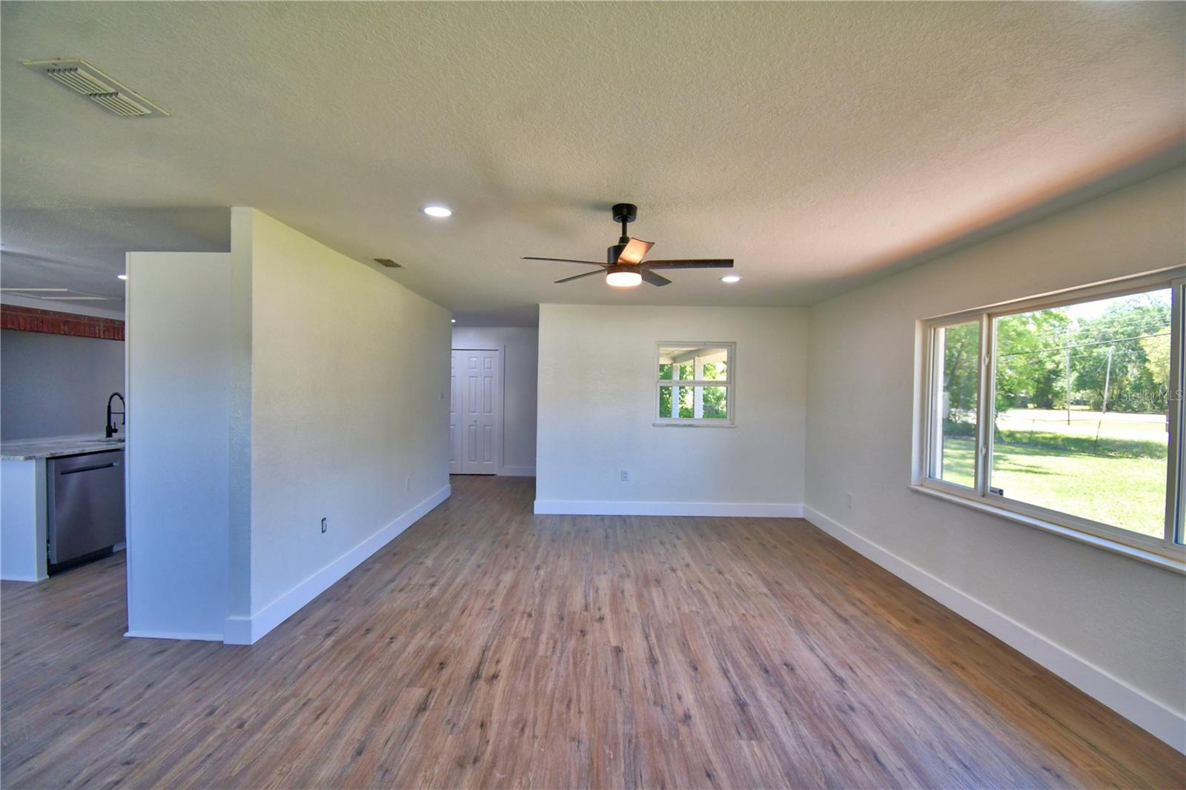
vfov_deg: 77.3
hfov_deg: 100.4
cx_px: 593
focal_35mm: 15
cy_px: 395
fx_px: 494
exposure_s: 1/125
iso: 320
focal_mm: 10
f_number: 4.5
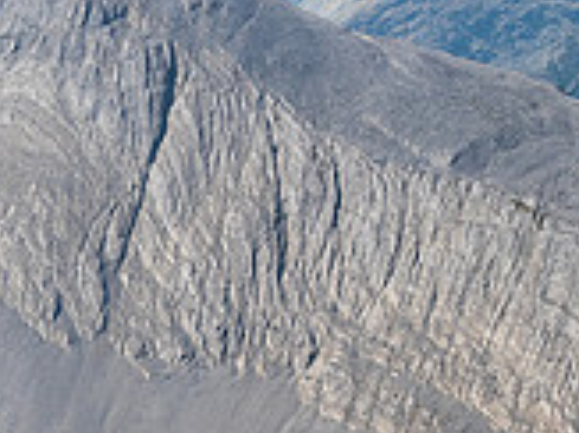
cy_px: 673
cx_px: -348
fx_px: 3811
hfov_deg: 8.5
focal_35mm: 228
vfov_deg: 6.4
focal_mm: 32
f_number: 8
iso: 200
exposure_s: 1/160
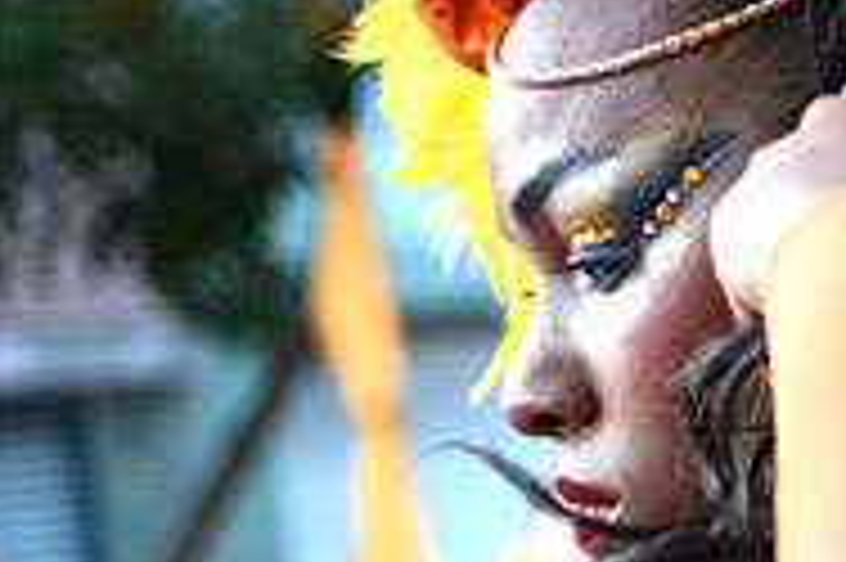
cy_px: 261
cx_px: 1426
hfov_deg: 10.9
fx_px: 4196
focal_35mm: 179
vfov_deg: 7.7
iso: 640
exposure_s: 1/40
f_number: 1.8
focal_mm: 35
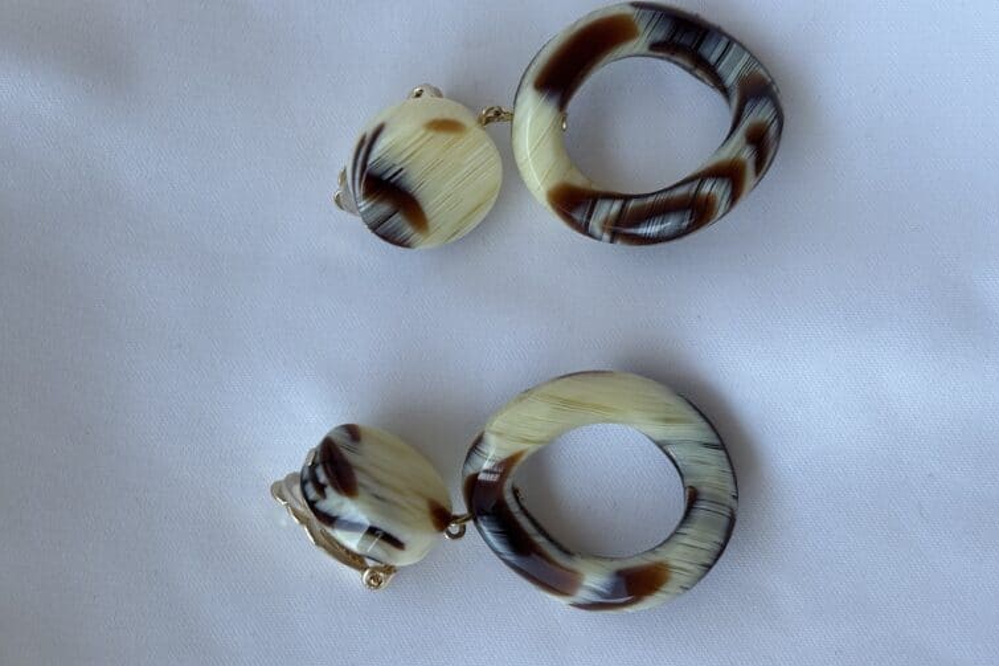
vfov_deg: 24.6
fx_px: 1526
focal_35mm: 55
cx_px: 507
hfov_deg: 36.3
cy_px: 318
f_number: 1.6
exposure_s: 1/544
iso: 32
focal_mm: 5.96
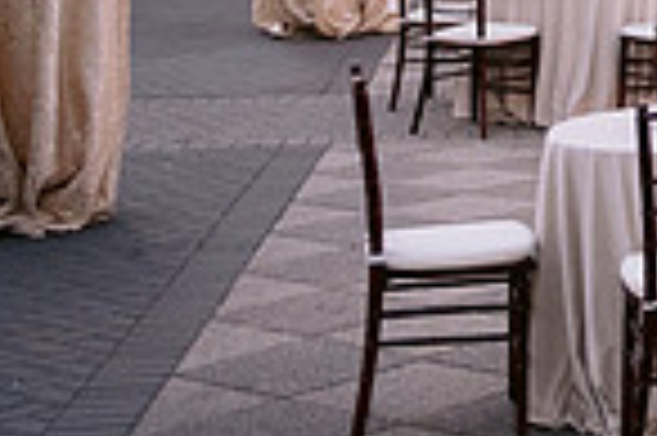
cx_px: 1300
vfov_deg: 11.5
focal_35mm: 115
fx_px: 2096
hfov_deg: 14.7
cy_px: -191
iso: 1250
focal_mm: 28
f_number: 3.2
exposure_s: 1/40
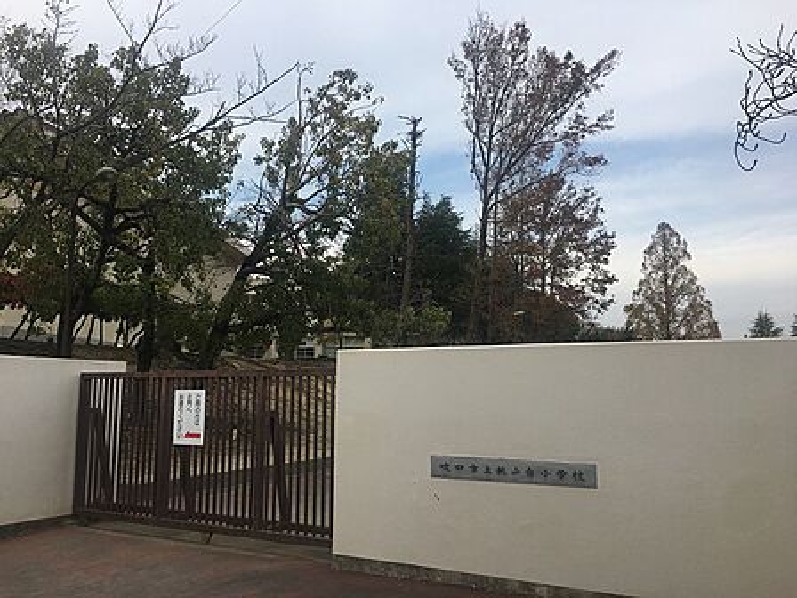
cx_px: 398
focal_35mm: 29
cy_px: 299
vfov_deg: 48.2
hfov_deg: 61.7
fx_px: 668
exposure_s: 1/785
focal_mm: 4.15
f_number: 2.2
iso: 25
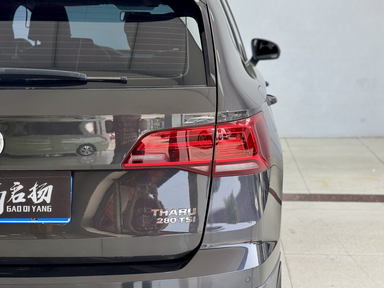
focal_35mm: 53
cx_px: 204
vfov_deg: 27.5
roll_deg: +0.9
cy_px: 143
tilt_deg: -12.3
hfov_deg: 36.2
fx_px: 588
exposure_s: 1/488
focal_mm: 6.76
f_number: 1.78
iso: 64
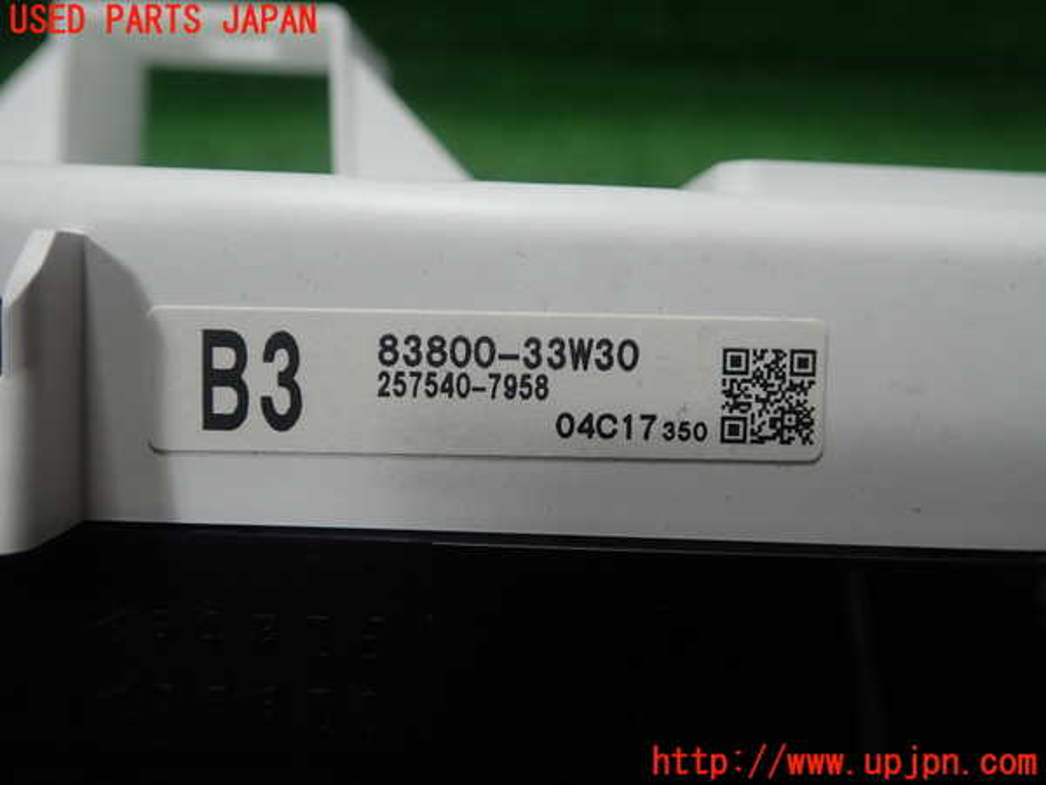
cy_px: 392
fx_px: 907
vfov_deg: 46.8
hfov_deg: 60.0
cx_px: 523
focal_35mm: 30
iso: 160
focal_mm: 5.5
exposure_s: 1/125
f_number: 2.3
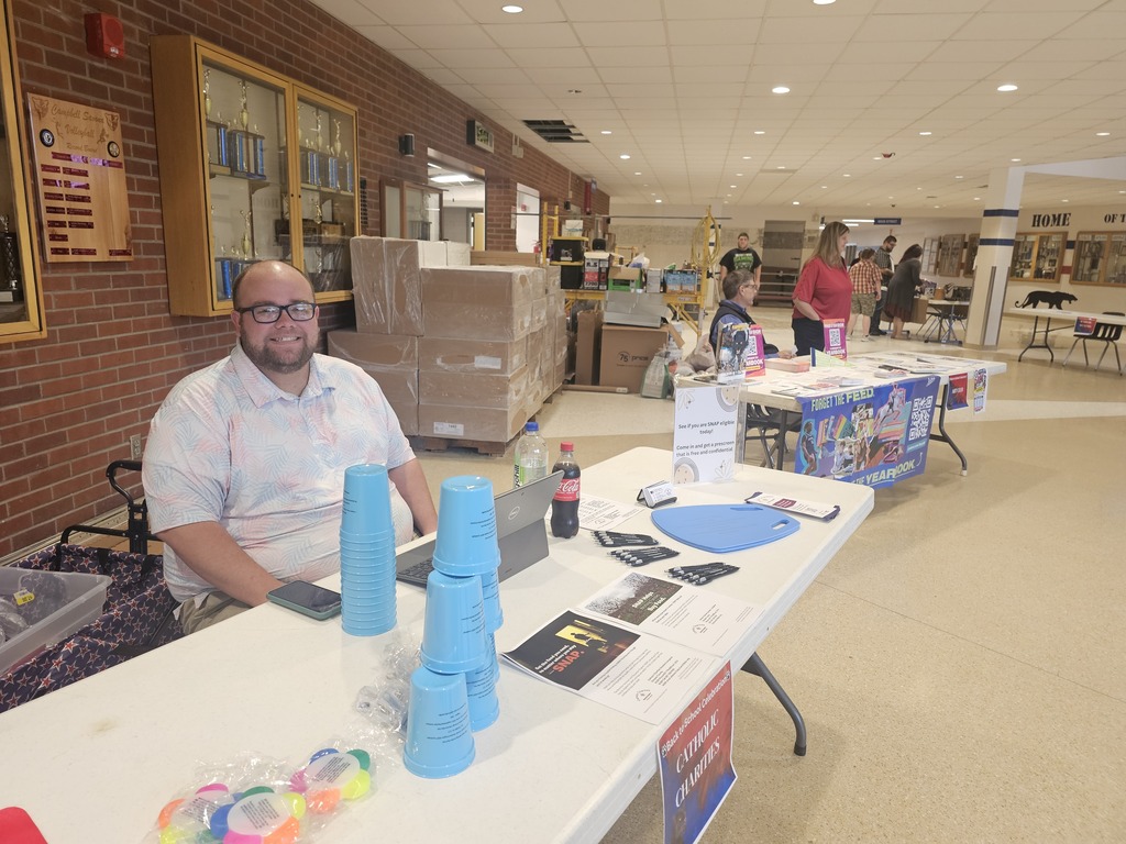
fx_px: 748
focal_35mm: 23
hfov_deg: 73.9
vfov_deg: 58.9
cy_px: 422
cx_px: 563
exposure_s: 1/120
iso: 400
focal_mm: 6.3
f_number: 1.7
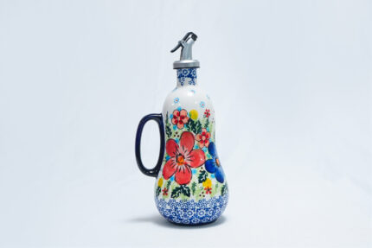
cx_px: 186
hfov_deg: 38.2
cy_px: 124
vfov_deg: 26.0
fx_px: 537
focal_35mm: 52
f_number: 9
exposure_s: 1/160
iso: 2500
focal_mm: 35
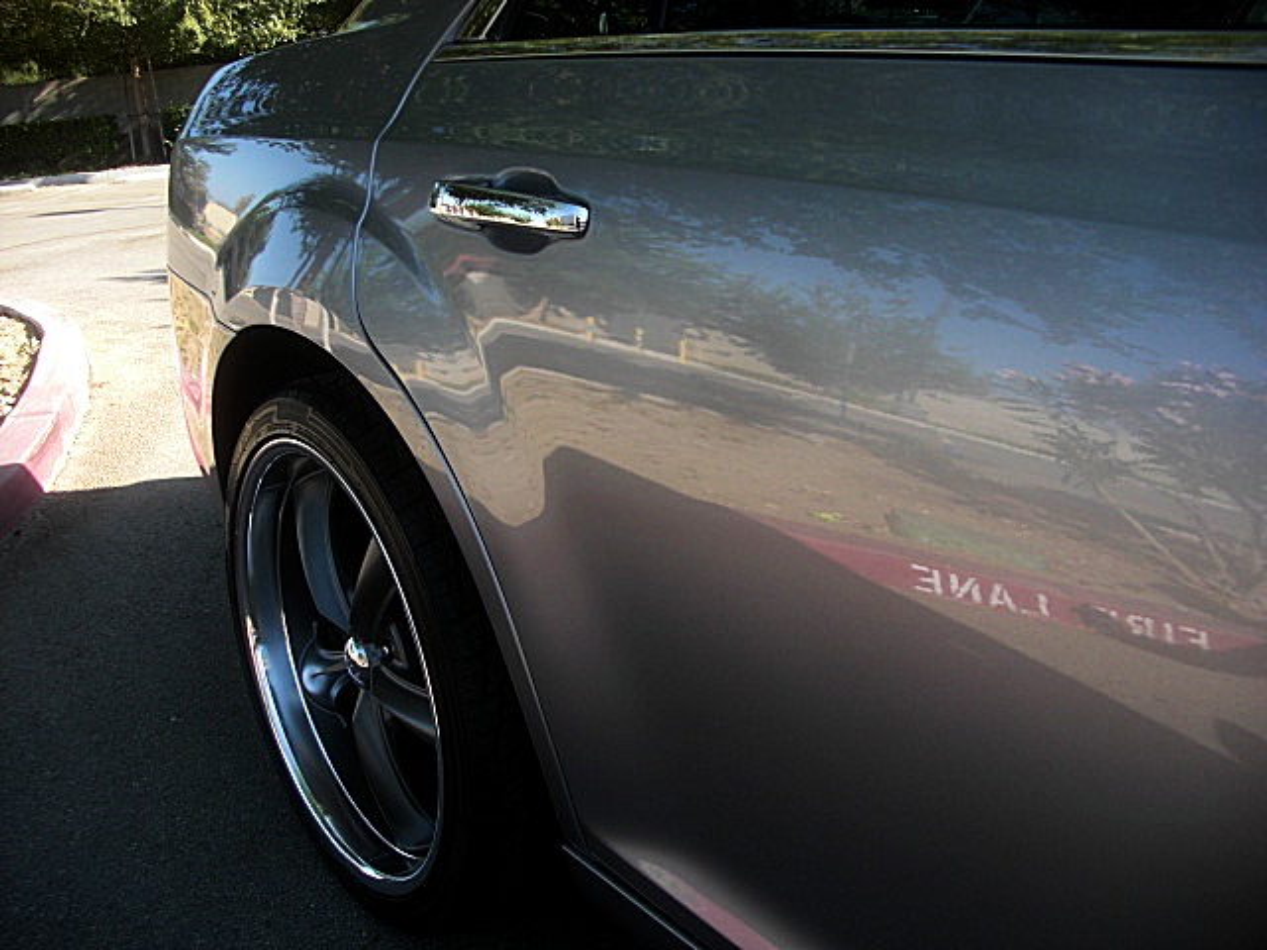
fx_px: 1318
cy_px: 475
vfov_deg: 39.7
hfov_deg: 51.4
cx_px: 634
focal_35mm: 36
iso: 50
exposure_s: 1/200
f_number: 2.8
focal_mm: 6.3
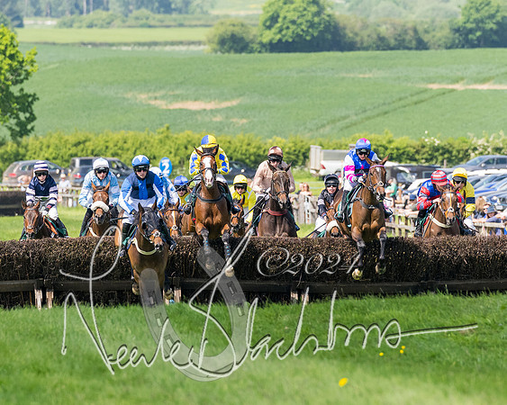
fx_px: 7325
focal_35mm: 488
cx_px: 209
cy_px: 171
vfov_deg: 3.2
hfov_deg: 4.0
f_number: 4
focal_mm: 200
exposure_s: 1/2500
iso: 400
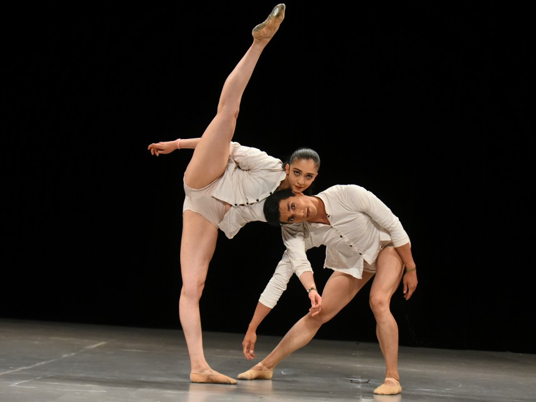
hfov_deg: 25.3
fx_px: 1192
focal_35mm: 77
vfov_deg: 19.1
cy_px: 201
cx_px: 303
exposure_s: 1/1000
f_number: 2.8
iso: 4000
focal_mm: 70
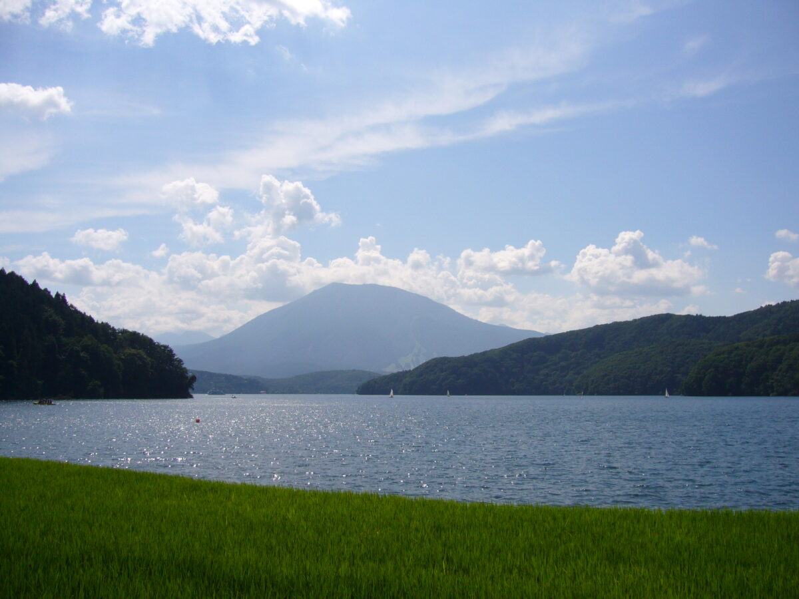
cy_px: 300
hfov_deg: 52.6
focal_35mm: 35
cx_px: 400
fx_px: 808
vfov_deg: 40.7
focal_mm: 5.8
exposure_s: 1/1000
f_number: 5.6
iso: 80
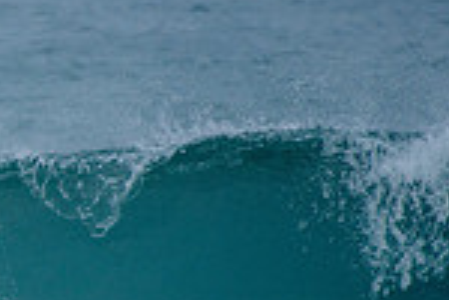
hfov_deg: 1.1
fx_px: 24132
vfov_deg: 0.7
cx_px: -383
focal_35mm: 1935
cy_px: 178
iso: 450
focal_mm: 500
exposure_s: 1/2000
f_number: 5.6
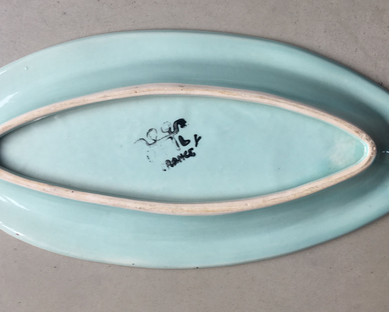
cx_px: 170
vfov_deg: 36.5
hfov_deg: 44.7
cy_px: 148
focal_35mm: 41
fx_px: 472
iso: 25
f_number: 2.2
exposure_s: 1/50
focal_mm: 4.15
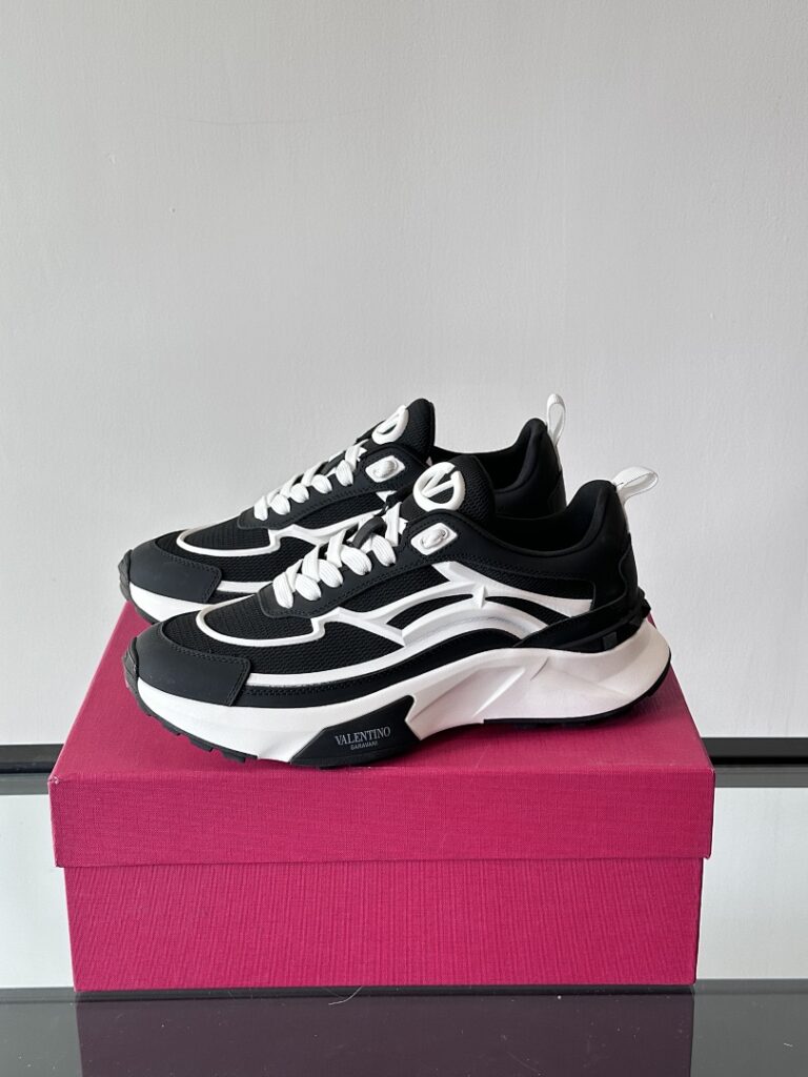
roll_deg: -0.5
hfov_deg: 30.3
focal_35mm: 48
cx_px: 404
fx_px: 1494
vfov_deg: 39.7
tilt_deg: -21.4
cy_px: 538
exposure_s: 1/183
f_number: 1.78
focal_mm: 6.86
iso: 64
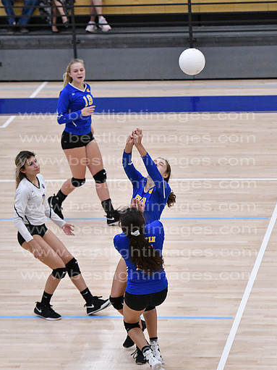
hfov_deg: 7.8
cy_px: 196
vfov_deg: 10.4
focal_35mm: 190
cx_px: 138
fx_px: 2028
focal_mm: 116
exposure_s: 1/1250
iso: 6400
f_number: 3.2
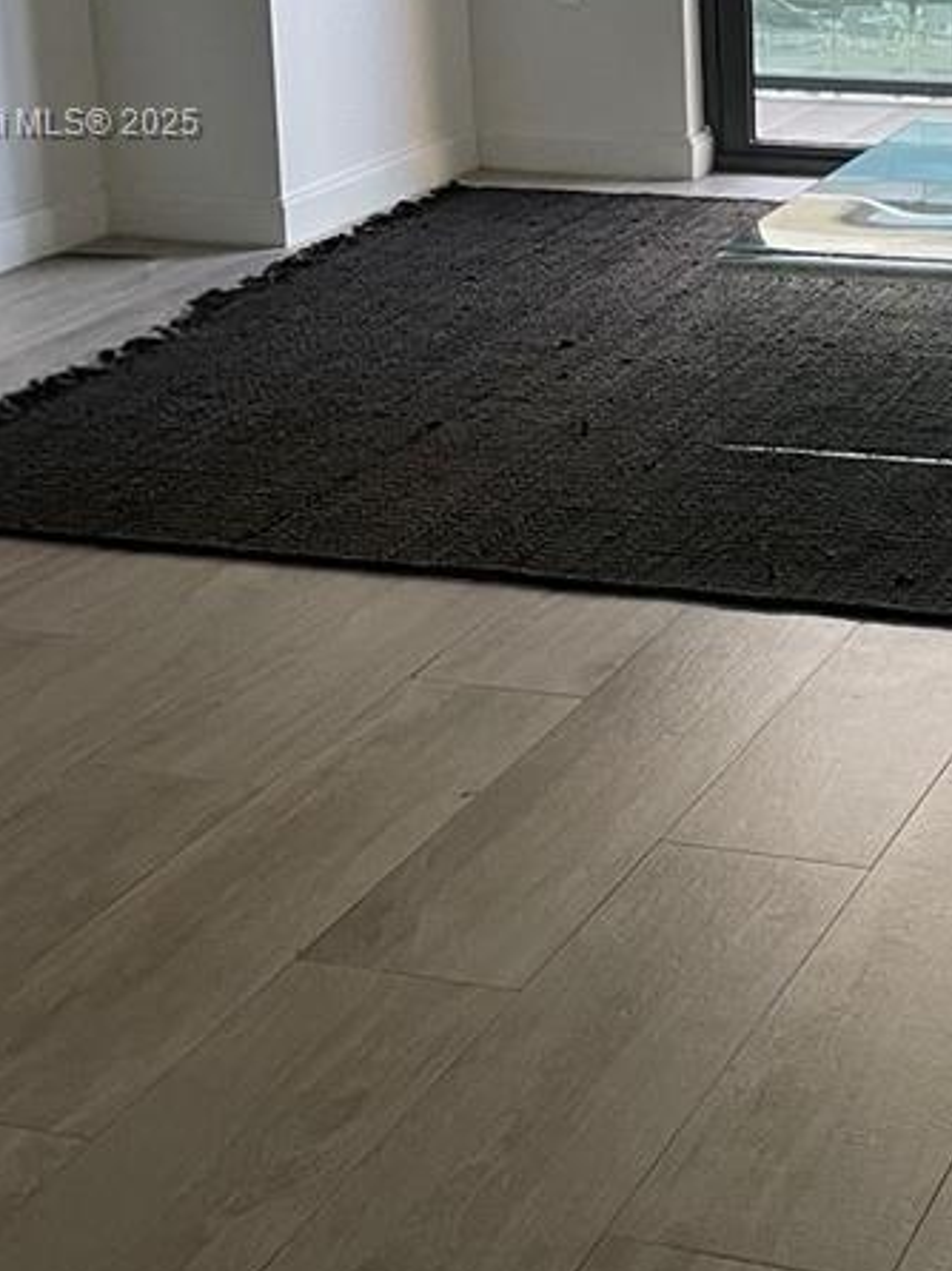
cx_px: 961
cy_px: 125
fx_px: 2569
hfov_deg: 20.3
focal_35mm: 70
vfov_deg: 26.8
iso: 200
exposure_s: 1/60.2
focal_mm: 4.2
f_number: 1.6
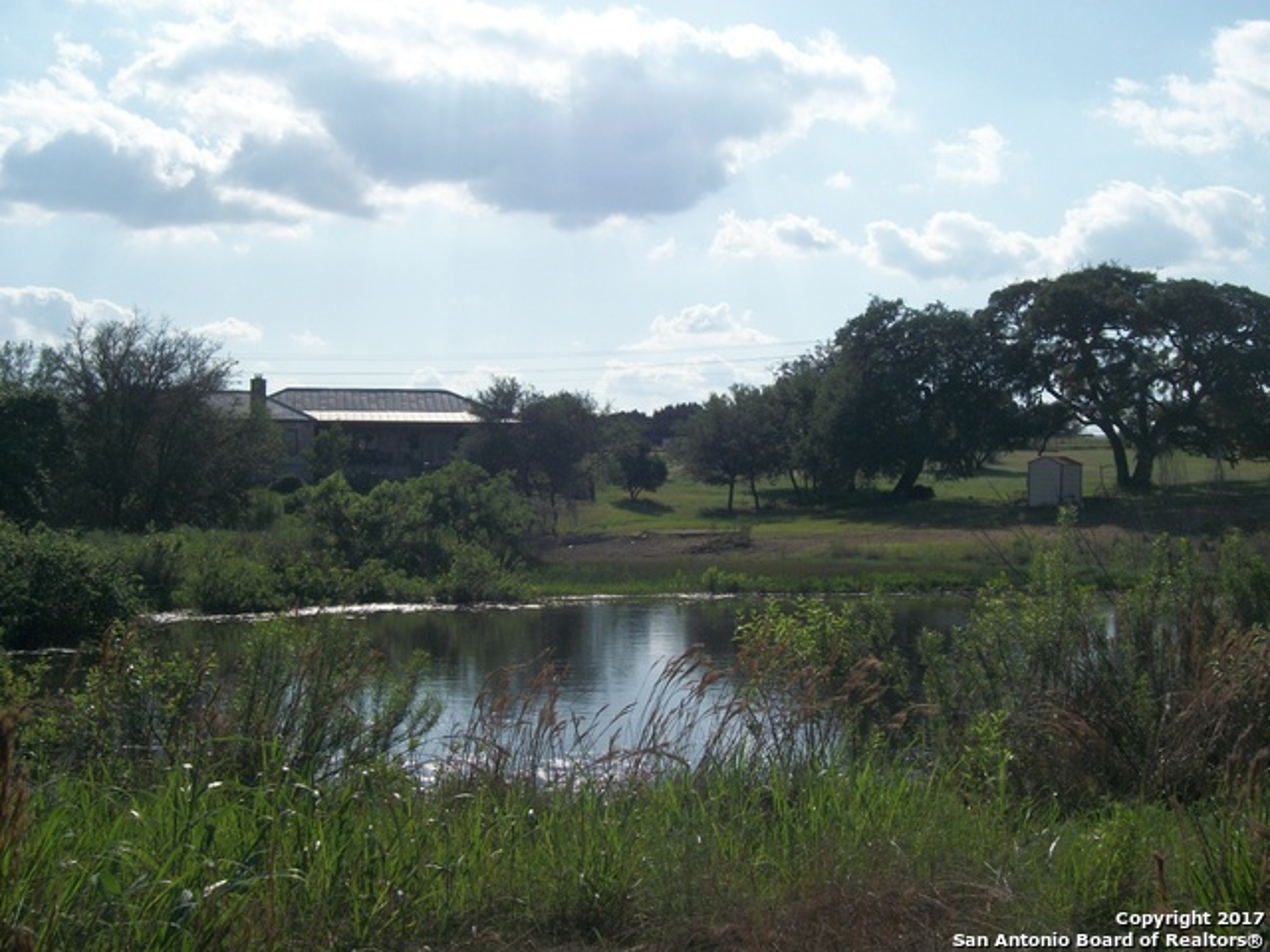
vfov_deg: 29.1
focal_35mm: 50
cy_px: 476
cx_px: 635
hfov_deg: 38.2
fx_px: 1834
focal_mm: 8.8
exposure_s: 1/320
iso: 80
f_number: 11.2
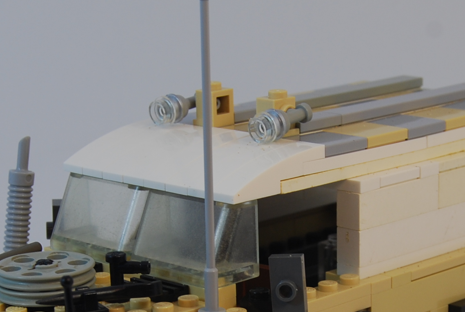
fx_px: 1579
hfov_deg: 16.7
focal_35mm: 122
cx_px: 242
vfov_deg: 11.2
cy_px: 308
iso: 140
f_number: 8
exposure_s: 1/60
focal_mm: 32
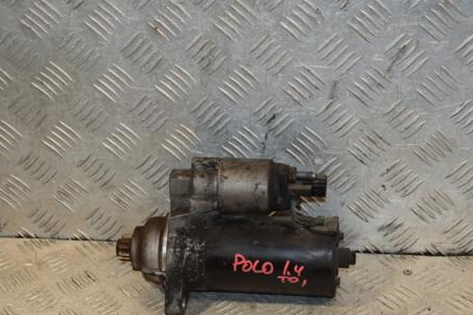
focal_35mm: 80
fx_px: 1051
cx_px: 245
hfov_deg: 25.4
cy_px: 191
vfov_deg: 17.0
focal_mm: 40
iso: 800
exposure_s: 1/200
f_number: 5.6
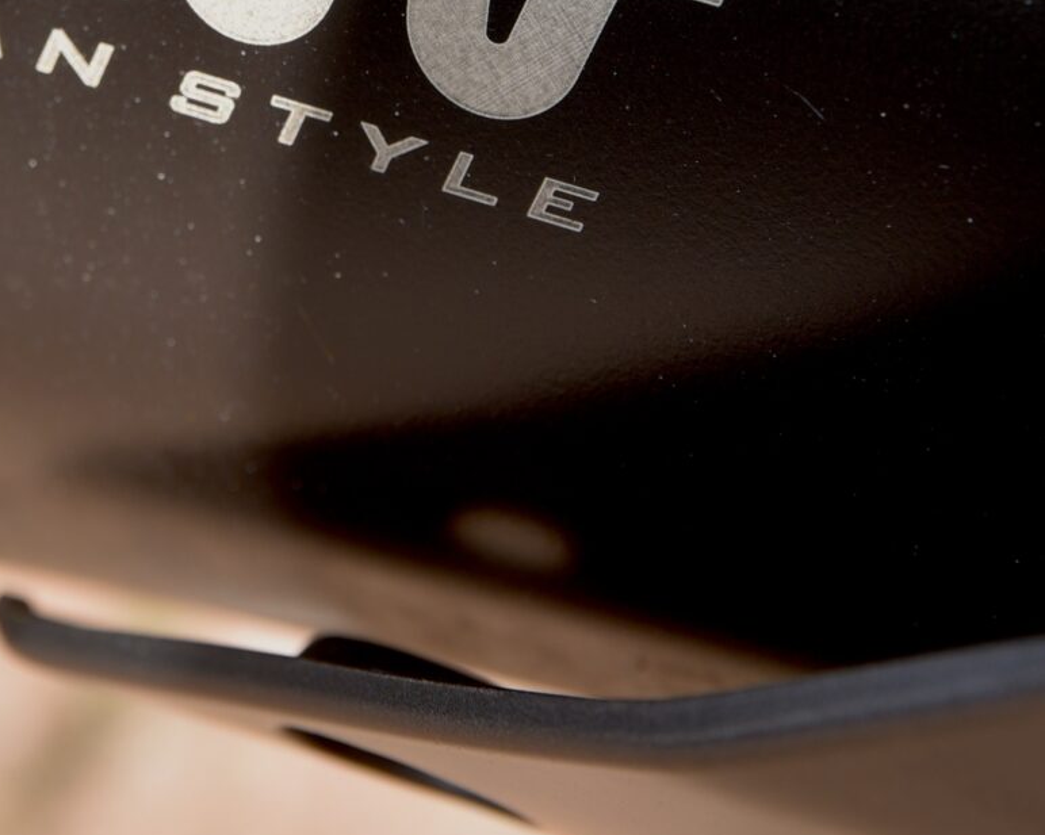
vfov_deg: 7.1
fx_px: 6740
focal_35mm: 218
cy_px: -2
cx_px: 173
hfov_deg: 8.8
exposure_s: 1/125
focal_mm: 70
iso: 100
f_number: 5.6
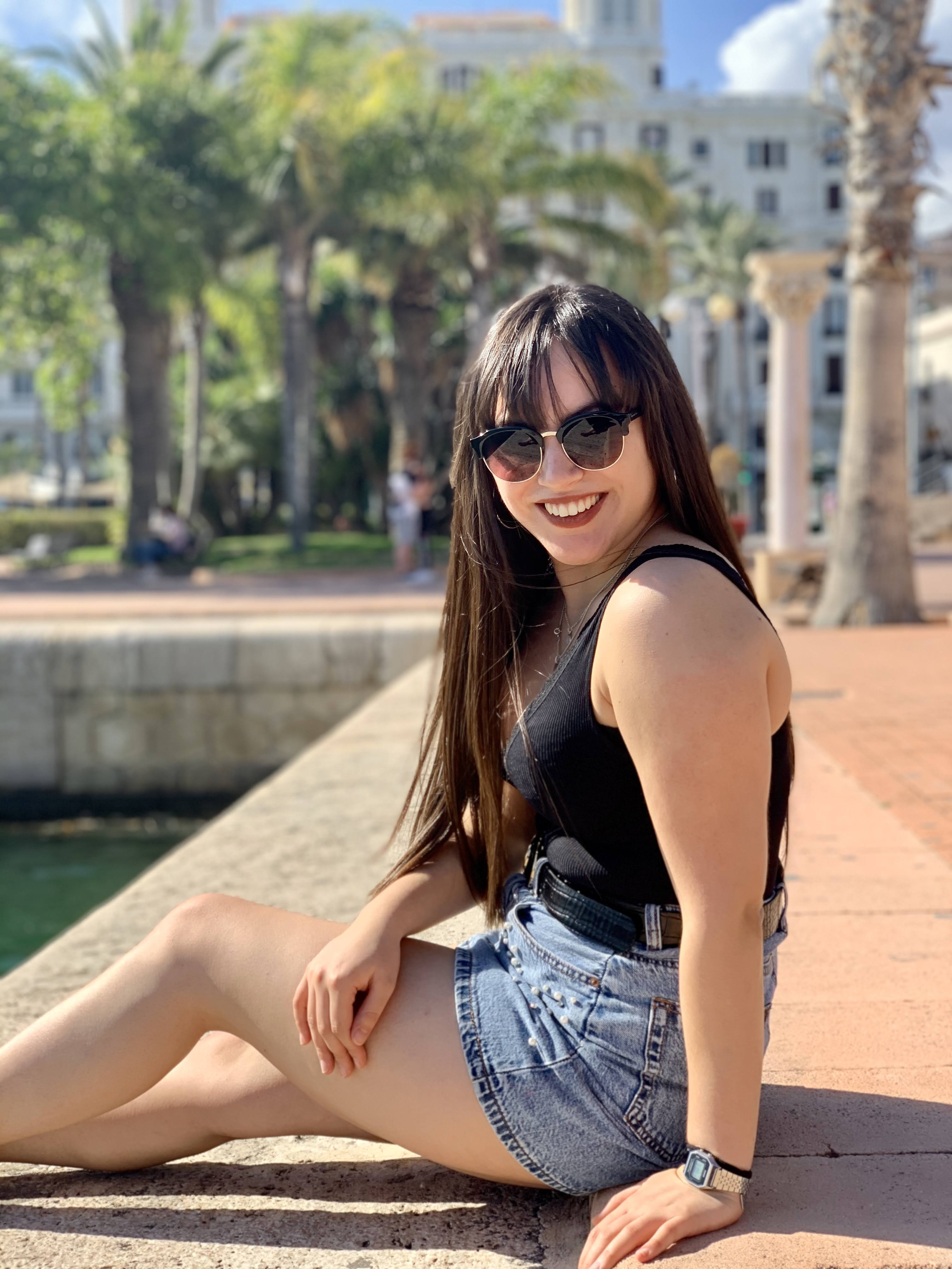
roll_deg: +0.5
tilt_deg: -0.7
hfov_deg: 28.0
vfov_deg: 36.8
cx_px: 476
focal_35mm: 52
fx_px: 1907
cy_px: 634
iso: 16
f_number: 2.4
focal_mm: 6
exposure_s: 1/410
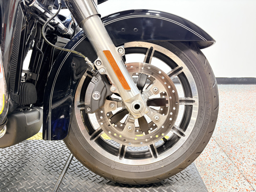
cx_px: 128
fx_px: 192
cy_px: 96
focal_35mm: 26
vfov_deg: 53.1
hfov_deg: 67.3
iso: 100
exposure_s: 1/60
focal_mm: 5.96
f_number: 1.6
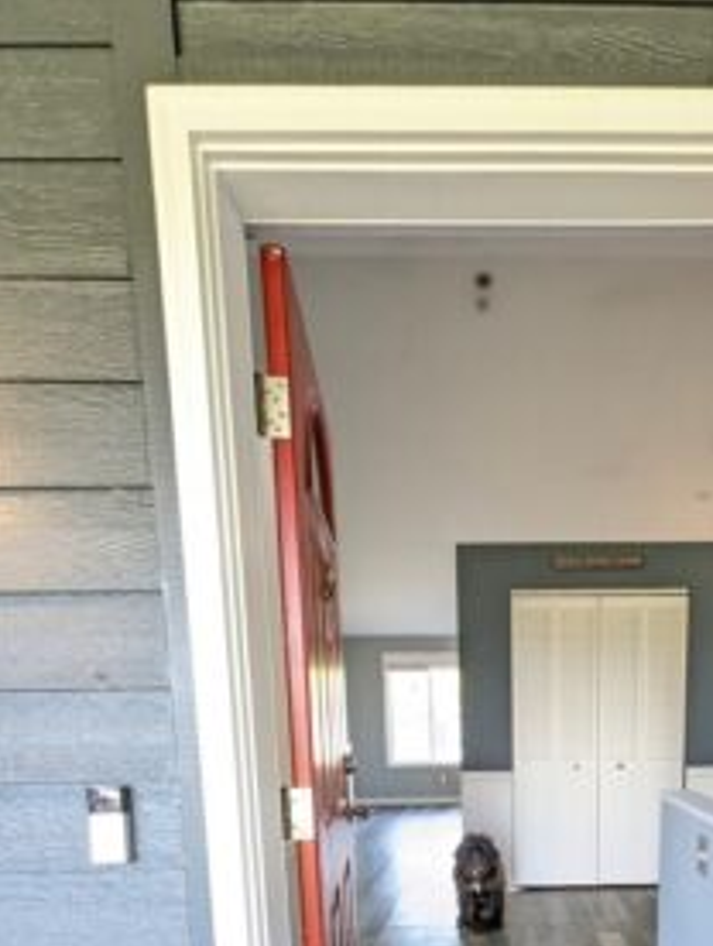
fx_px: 684
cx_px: 538
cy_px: 821
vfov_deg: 60.5
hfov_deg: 52.5
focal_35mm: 25
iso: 341
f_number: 2.2
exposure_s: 1/40
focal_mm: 1.95
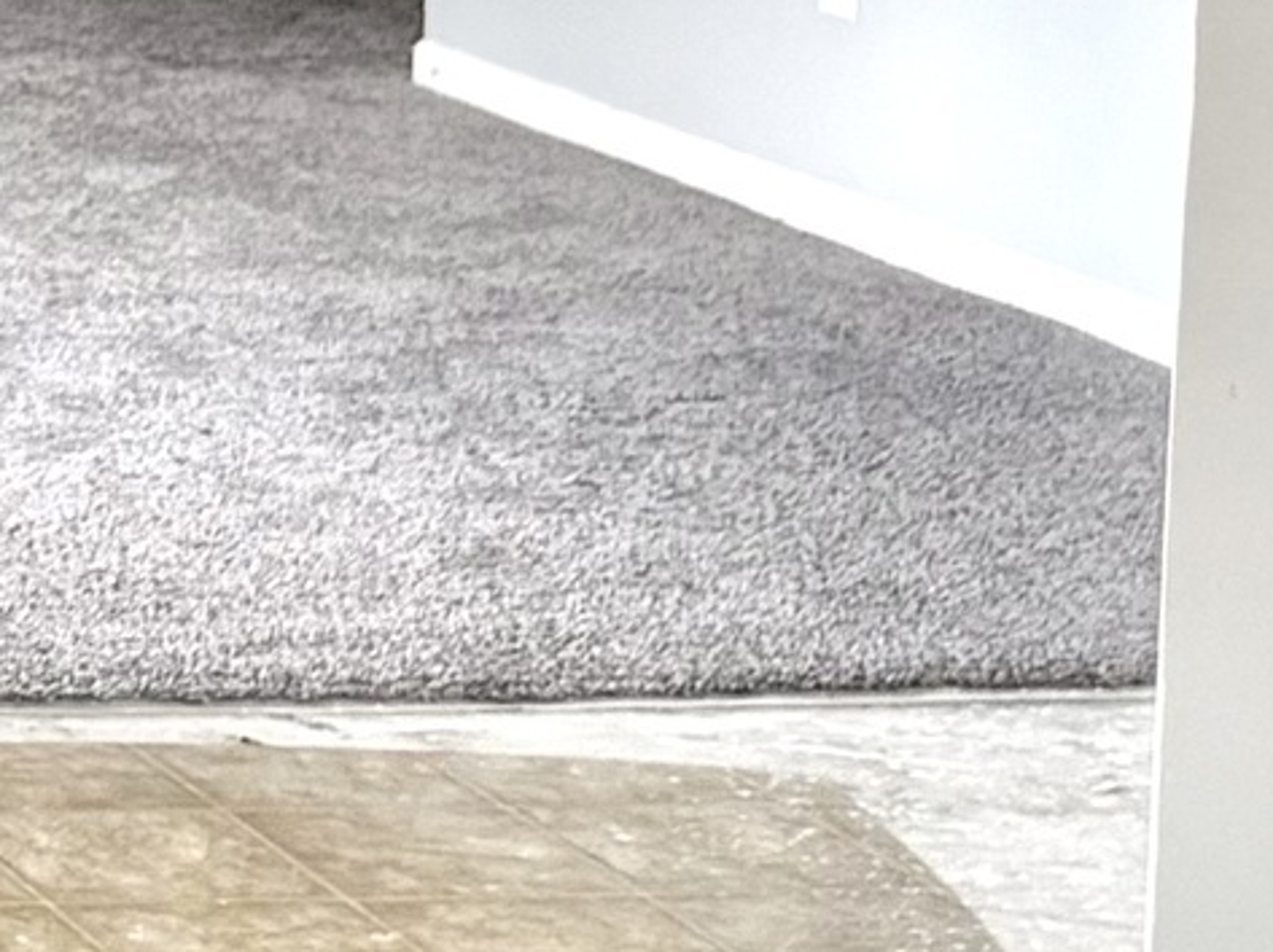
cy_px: -272
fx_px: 5733
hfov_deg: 10.6
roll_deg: +1.9
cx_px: -1903
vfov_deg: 9.3
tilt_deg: -4.6
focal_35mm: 156
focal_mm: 6.76
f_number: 1.78
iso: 100
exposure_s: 1/121
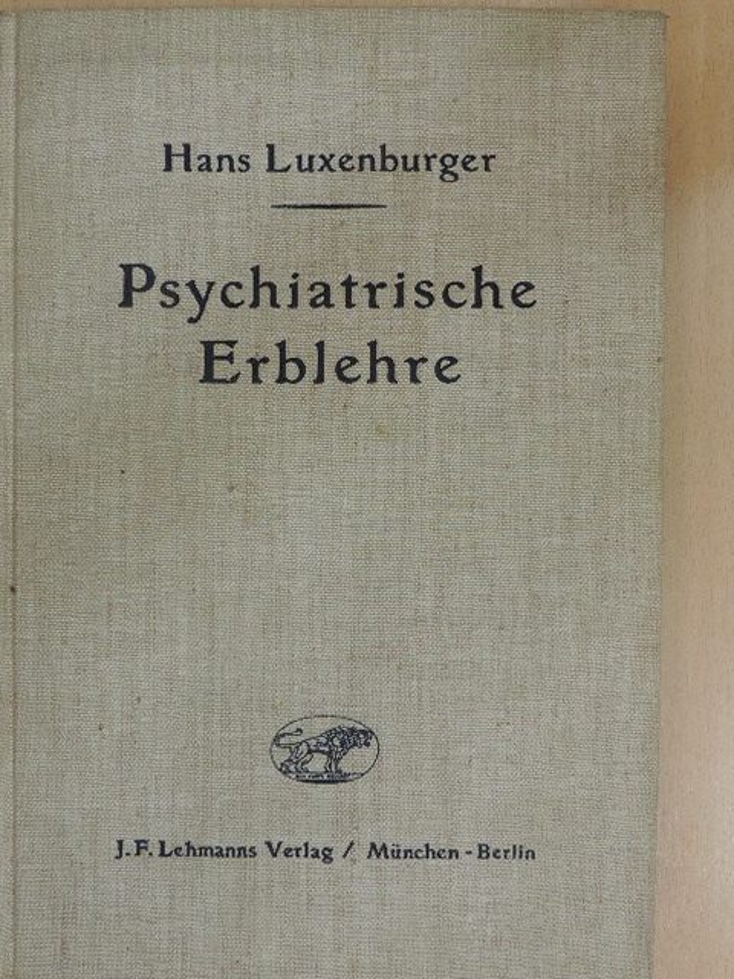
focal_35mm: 43
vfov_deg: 43.9
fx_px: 1216
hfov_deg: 33.6
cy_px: 490
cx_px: 367
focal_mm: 7.6
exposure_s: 1/15
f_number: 5.4
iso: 400
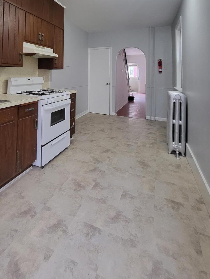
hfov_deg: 64.7
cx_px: 75
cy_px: 69
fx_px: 162
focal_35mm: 20
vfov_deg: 75.7
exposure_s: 1/60
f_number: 2.2
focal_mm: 1.74
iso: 400
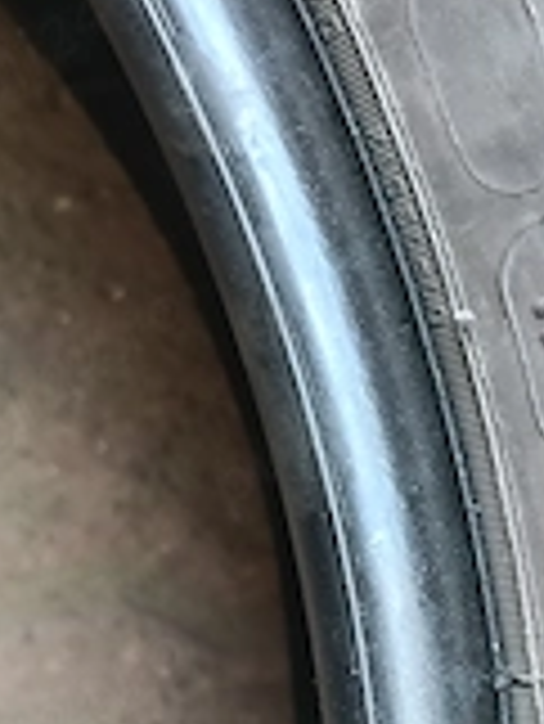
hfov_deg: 21.4
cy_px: 472
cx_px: 513
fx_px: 1402
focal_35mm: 67
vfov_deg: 28.8
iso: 320
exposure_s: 1/50
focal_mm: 3.98
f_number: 1.8
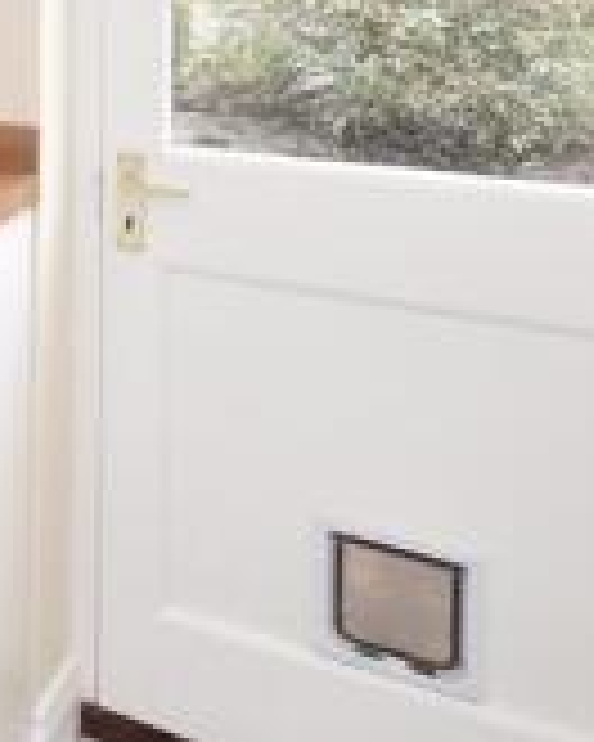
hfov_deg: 19.6
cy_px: -74
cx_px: -495
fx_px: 1231
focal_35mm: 56
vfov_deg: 30.1
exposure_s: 1/20
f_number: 8
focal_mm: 10
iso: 500
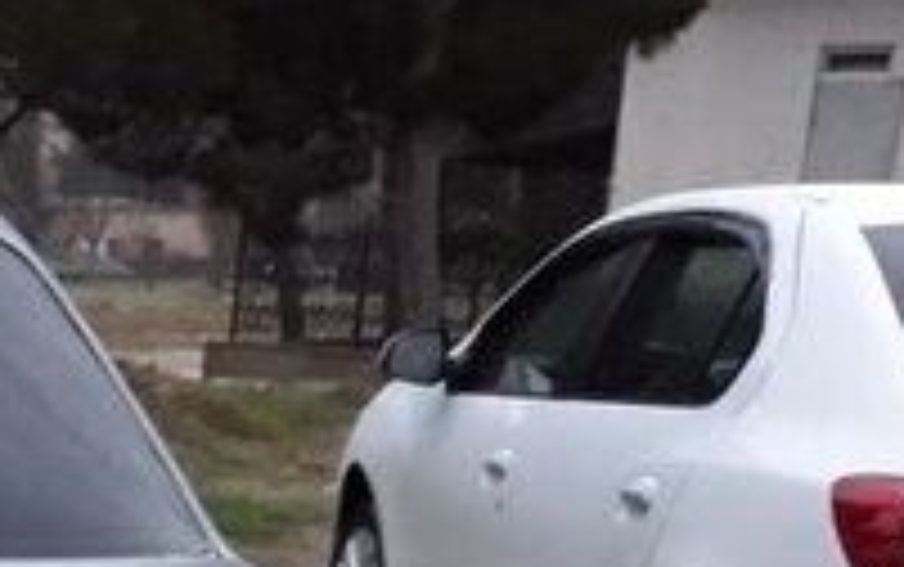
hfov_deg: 19.6
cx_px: -396
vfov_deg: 13.0
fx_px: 2318
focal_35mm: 94
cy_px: 916
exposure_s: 1/25
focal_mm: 3.71
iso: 250
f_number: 1.7
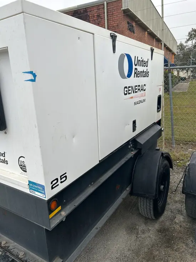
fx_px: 196
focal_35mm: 26
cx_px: 98
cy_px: 131
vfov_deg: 67.3
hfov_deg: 53.1
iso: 40
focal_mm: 5.7
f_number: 1.5
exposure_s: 1/121
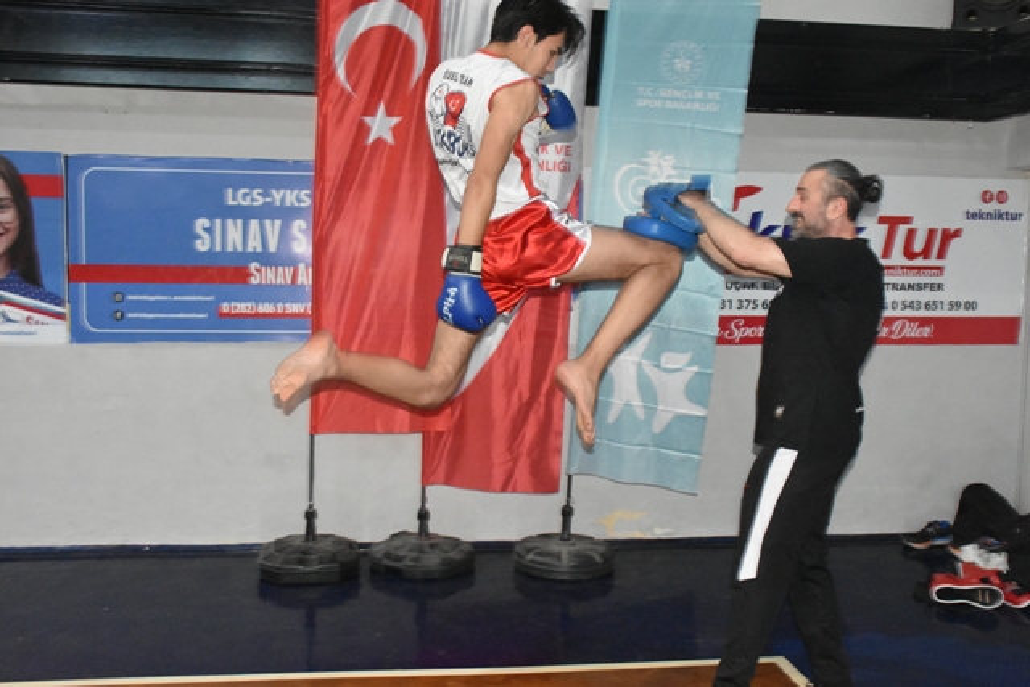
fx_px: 1030
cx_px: 515
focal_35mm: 36
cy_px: 344
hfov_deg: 53.1
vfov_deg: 36.9
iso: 8000
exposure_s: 1/60
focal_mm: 24
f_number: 9
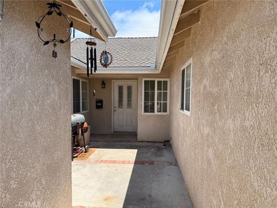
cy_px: 104
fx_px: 192
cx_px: 138
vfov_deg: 56.8
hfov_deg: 71.6
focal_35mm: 24
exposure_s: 1/2525
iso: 100
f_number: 1.78
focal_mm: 6.76
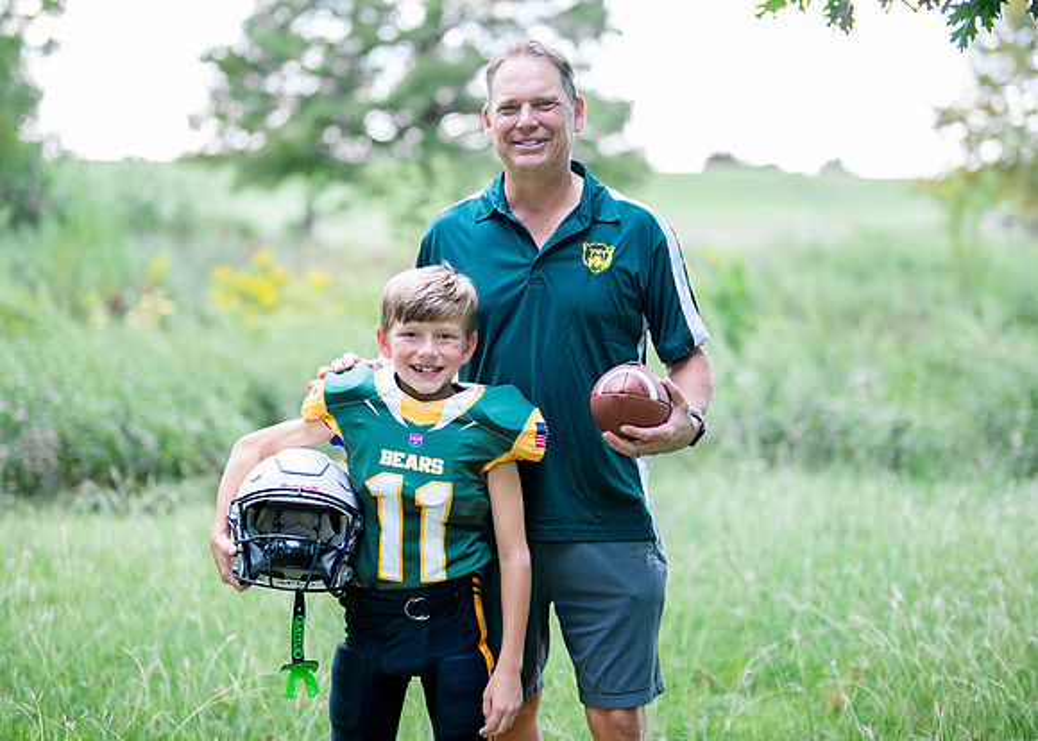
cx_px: 520
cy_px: 350
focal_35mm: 63
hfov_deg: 31.1
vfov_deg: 22.5
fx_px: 1863
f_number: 1.2
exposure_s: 1/1250
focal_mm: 50
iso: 320
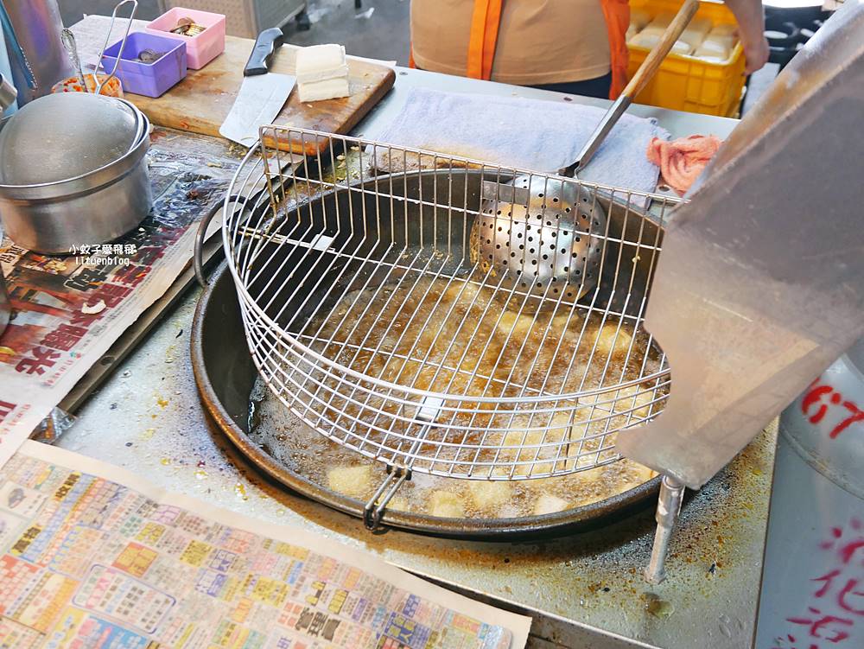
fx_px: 899
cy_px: 324
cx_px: 432
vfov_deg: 39.7
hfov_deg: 51.3
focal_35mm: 36
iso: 500
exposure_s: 1/60
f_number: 4.3
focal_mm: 18
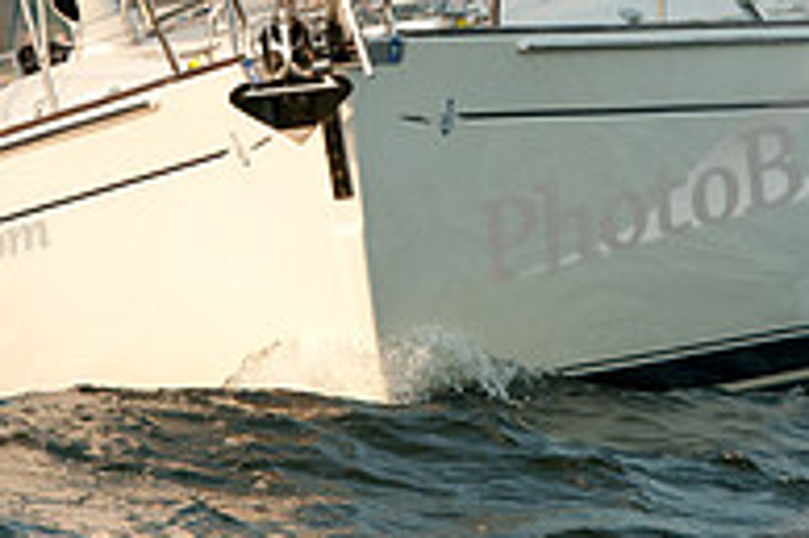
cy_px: 19
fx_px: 16637
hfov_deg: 2.8
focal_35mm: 741
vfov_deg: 1.9
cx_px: 263
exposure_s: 1/640
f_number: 7.1
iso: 200
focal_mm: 165
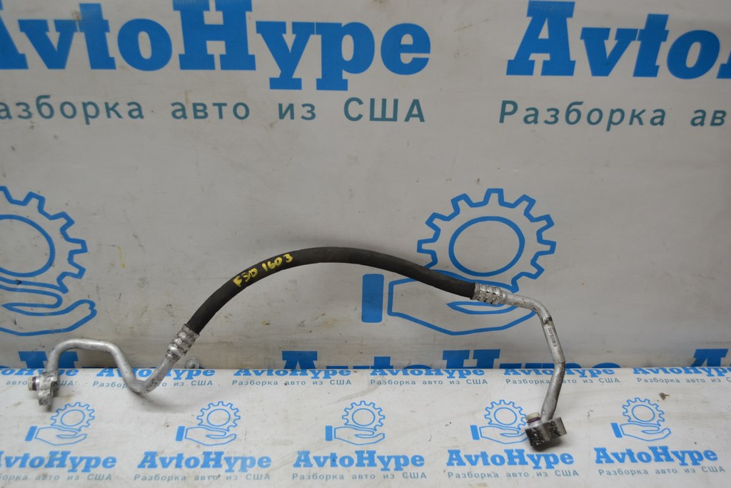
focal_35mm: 36
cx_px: 366
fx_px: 731
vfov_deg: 36.9
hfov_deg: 53.1
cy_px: 244
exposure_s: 1/100
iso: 400
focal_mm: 24
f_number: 4.5
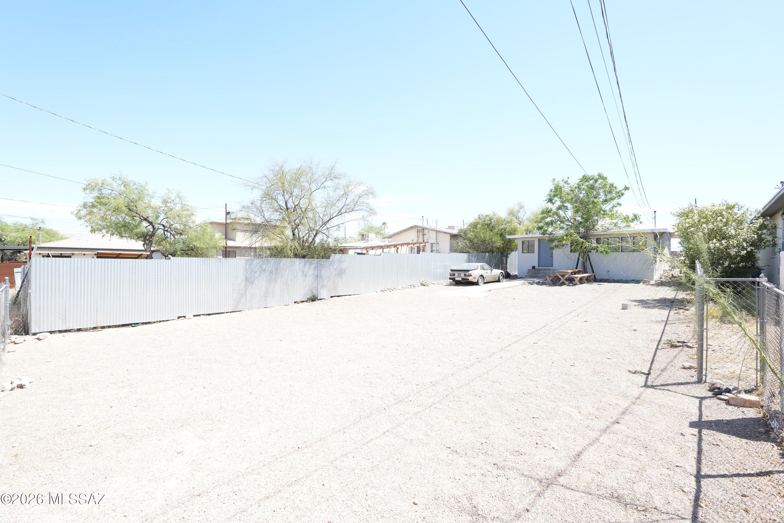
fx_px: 348
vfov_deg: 73.7
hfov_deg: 96.7
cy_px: 262
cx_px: 392
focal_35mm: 16
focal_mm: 16
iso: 100
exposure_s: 1/60
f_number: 9
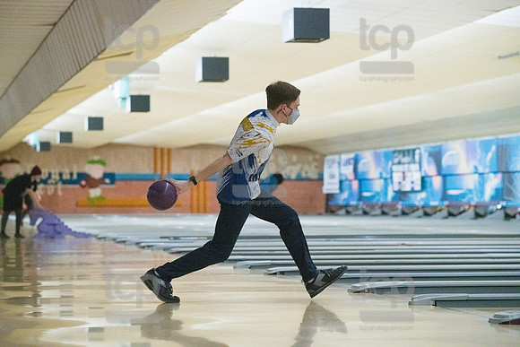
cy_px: 174
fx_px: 1734
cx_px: 260
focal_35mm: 120
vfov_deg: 11.4
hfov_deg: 17.1
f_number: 4
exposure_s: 1/1000
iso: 10000
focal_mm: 120
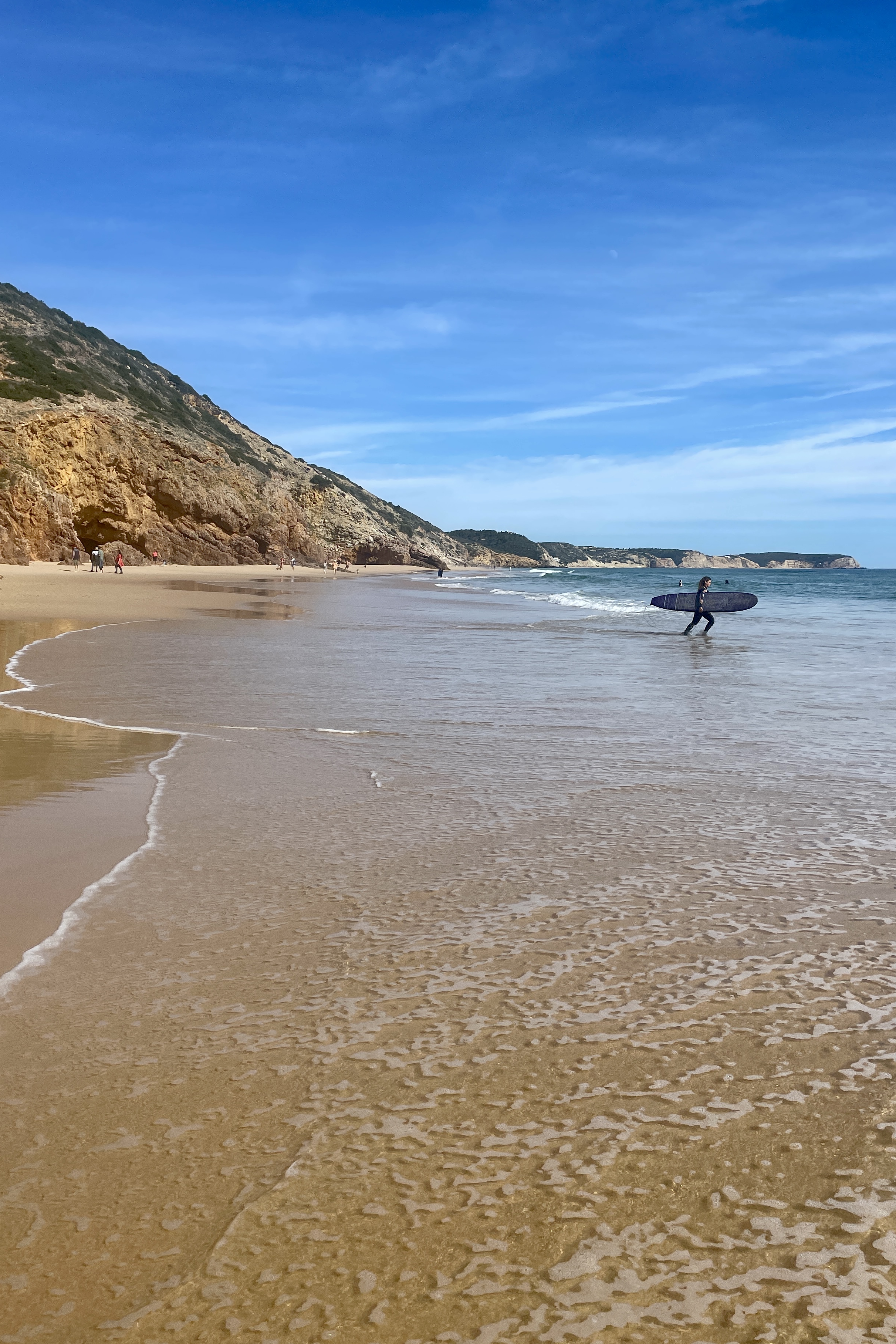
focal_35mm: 30
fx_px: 1120
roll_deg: -0.7
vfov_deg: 61.9
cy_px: 646
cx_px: 392
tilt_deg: -4.7
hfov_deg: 43.5
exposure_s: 1/5814
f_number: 1.6
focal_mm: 4.2
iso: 32
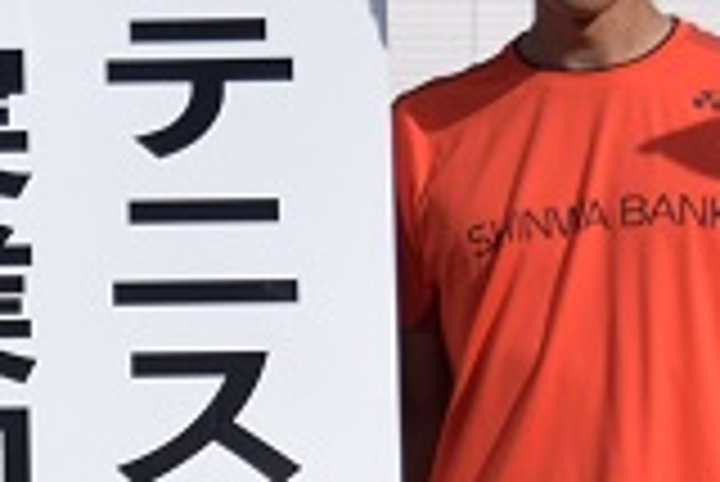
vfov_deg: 4.9
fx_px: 5625
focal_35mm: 281
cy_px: 527
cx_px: -117
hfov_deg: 7.3
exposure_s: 1/4000
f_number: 4.2
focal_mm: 30
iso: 200
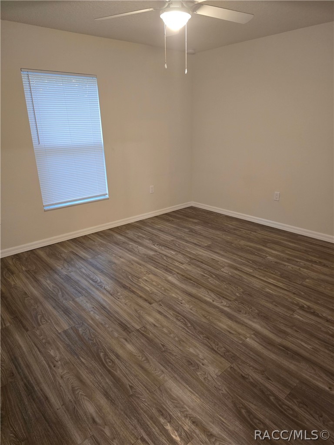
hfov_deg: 58.9
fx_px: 296
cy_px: 222
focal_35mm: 23
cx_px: 167
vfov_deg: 73.9
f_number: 1.7
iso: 640
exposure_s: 1/60
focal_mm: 6.3
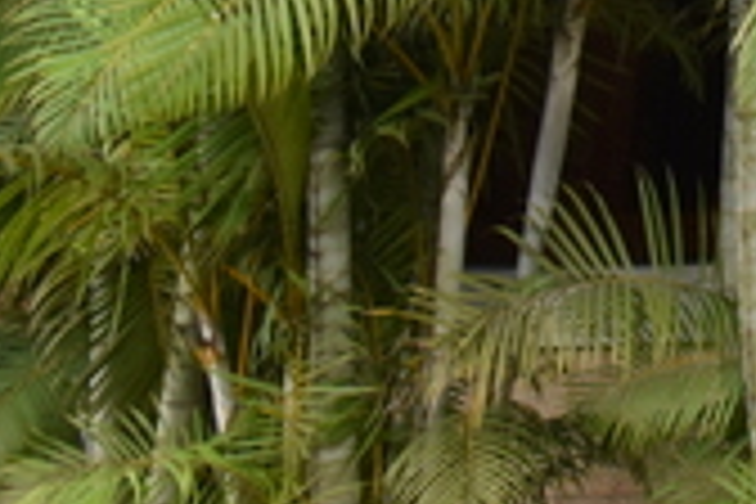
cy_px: -374
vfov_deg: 15.5
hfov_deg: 16.7
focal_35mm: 77
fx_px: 1617
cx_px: 1642
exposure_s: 1/40
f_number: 8
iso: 250
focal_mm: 10
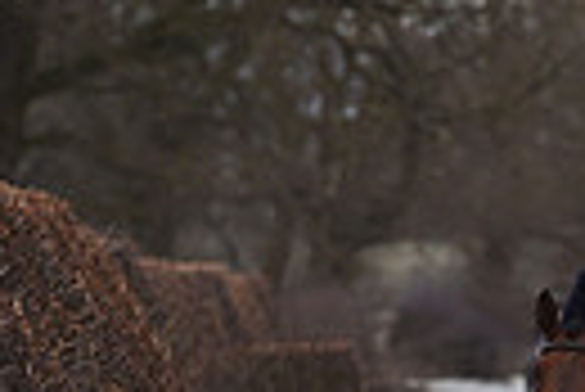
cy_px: 365
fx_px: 14479
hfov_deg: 2.3
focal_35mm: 890
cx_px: 1040
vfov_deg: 1.5
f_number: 4.5
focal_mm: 200
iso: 1250
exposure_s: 1/1000
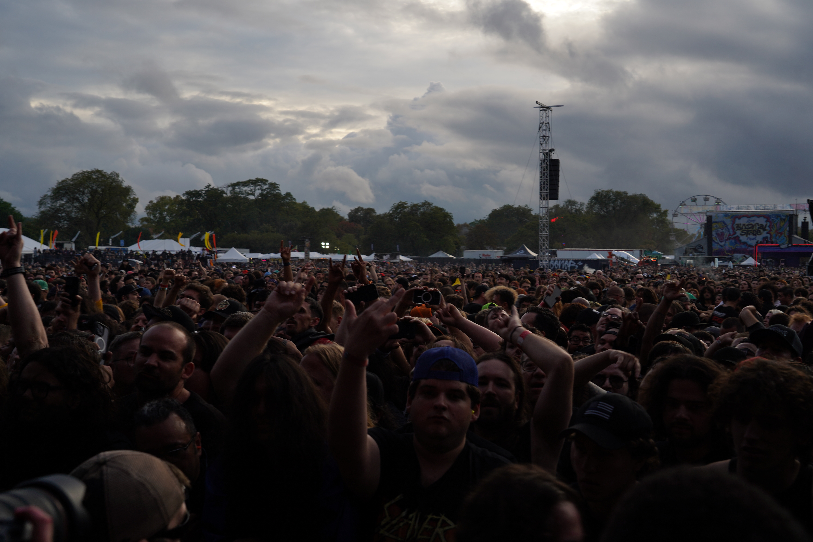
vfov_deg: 31.2
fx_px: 971
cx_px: 406
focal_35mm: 43
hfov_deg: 45.4
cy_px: 271
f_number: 6.3
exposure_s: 1/160
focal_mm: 43
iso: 100
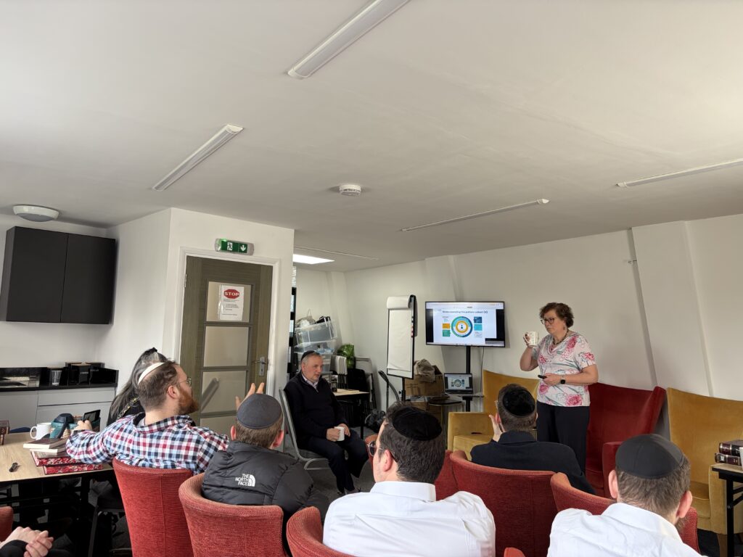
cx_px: 372
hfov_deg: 67.3
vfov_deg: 53.1
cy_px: 278
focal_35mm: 26
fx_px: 558
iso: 64
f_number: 1.6
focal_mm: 5.96
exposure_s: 1/121
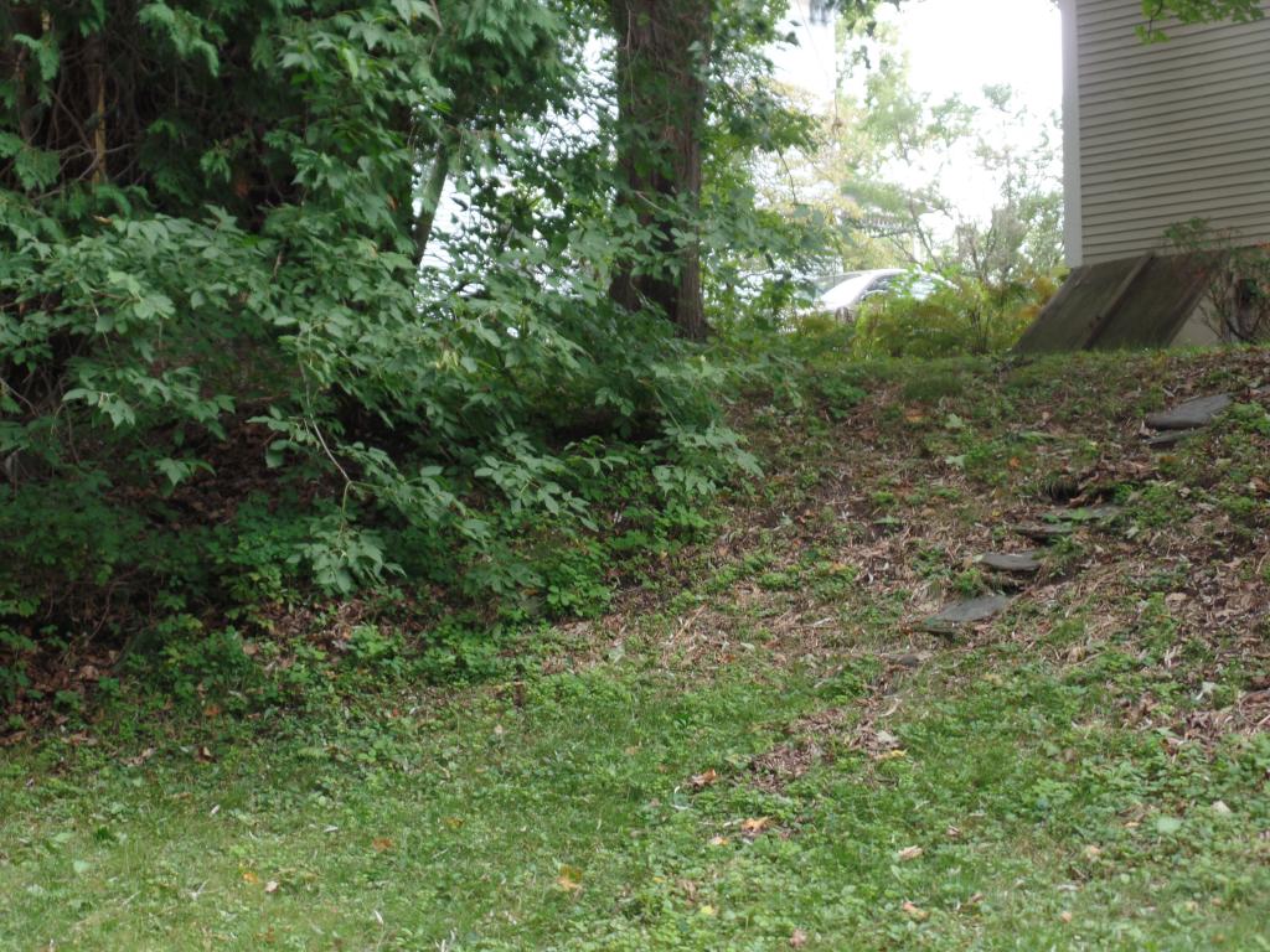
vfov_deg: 22.9
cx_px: 635
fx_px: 2348
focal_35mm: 64
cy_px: 476
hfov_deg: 30.3
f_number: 3.6
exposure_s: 1/45
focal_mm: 11.4
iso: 100
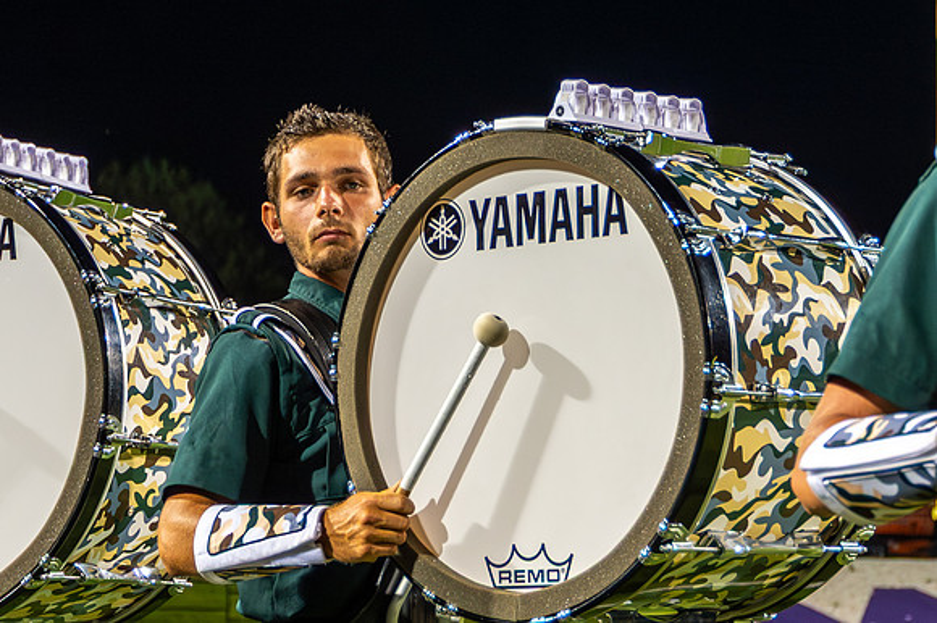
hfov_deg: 17.6
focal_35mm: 117
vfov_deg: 11.7
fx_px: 3035
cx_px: 489
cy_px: 159
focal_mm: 65
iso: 3200
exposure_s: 1/160
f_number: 5
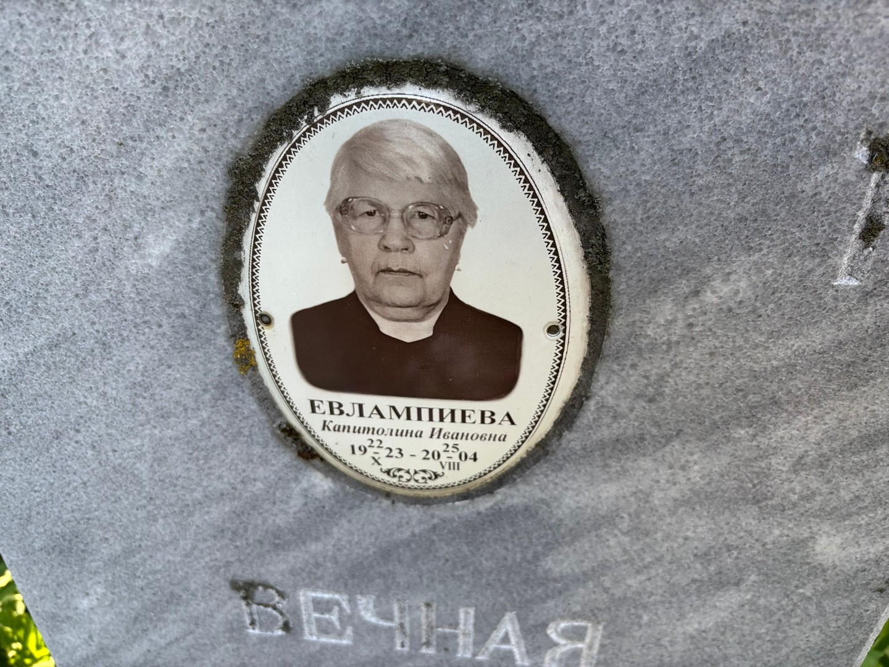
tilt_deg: -29.2
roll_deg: +2.6
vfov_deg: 53.1
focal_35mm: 26
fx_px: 668
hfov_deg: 67.3
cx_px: 444
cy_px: 334
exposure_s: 1/257
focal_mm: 5.96
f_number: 1.6
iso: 50
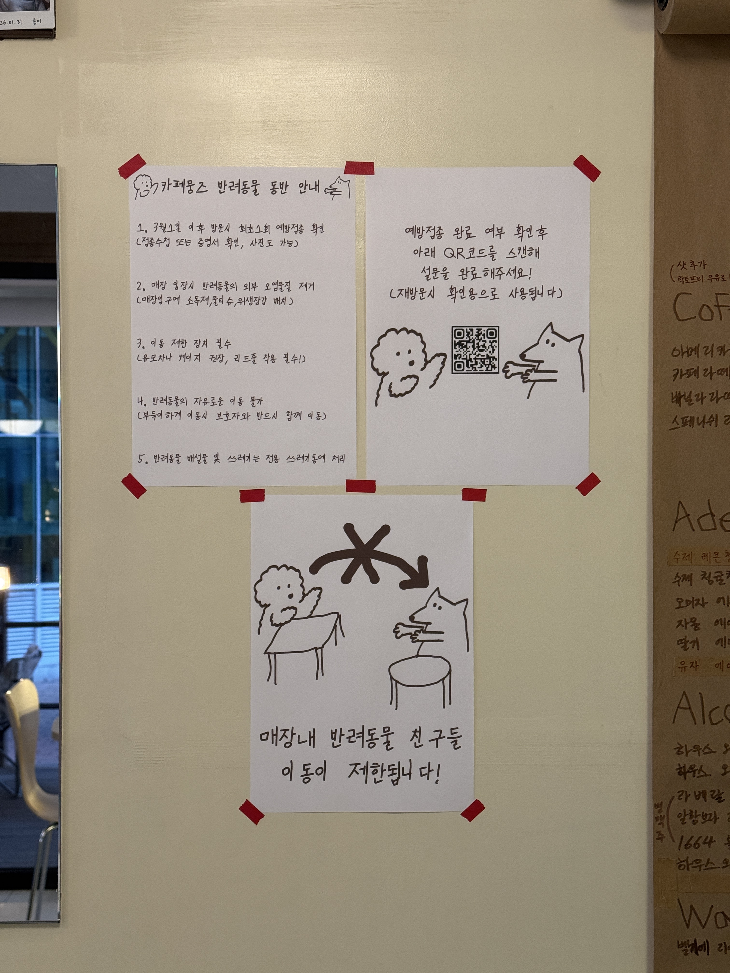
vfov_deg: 39.7
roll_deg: +0.2
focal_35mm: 48
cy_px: 486
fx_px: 1350
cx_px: 365
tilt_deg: -0.7
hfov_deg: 30.3
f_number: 1.78
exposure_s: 1/60
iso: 250
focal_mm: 6.76
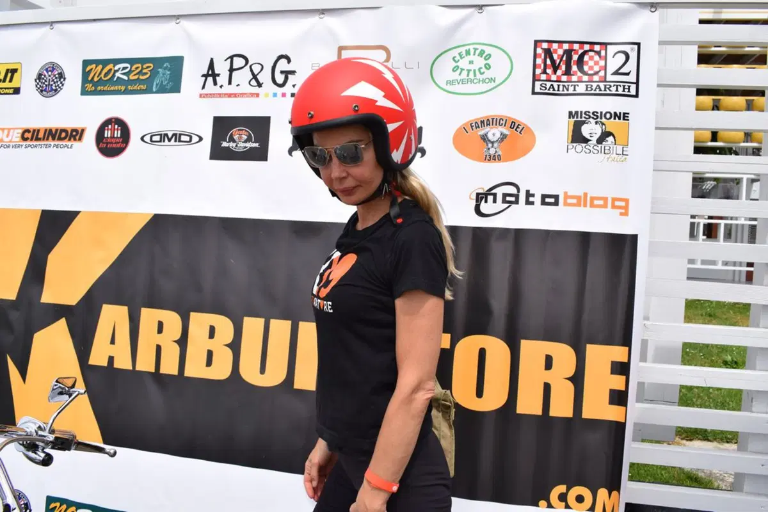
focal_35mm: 30
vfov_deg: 43.6
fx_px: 640
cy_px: 256
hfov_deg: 61.9
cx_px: 384
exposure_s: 1/400
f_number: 10
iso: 200
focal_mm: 20
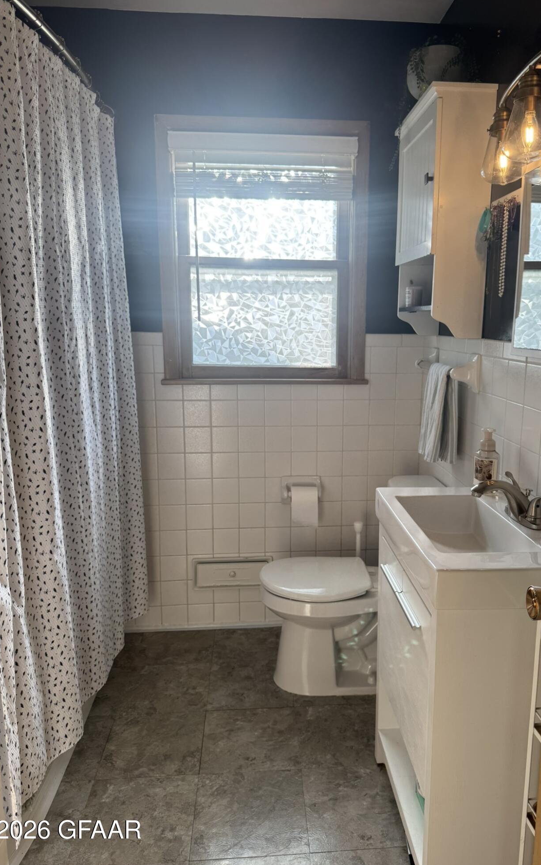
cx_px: 307
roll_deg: -0.7
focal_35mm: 26
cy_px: 428
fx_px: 613
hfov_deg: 47.5
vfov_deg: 70.4
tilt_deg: -9.7
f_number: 1.78
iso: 80
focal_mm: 6.76
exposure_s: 1/232
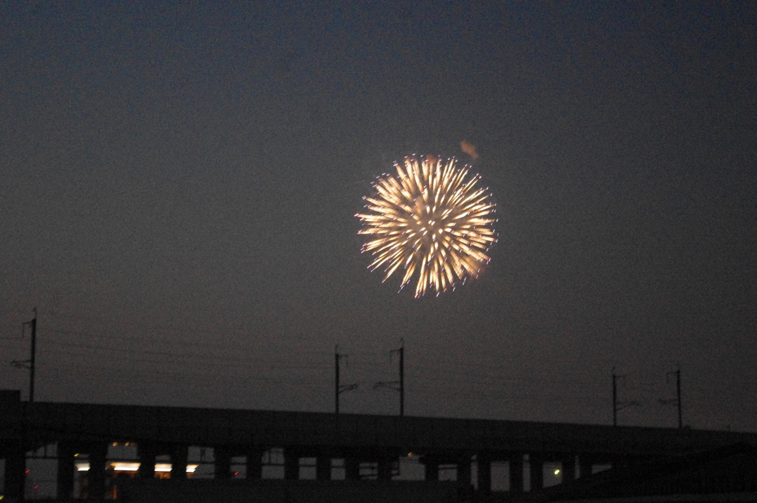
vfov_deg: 16.6
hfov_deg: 24.8
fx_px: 1722
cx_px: 378
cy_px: 252
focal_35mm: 82
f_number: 5.6
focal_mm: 55
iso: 6400
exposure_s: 1/25
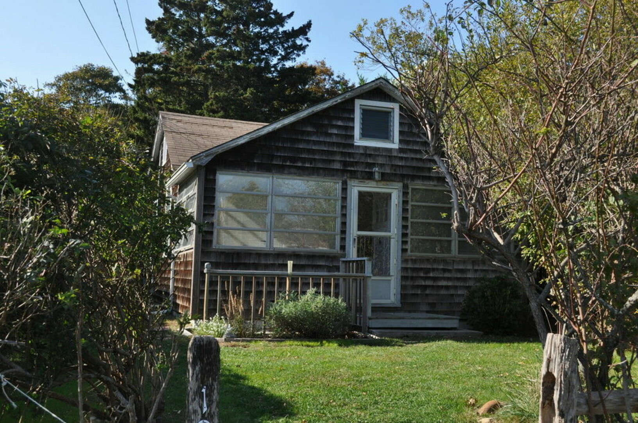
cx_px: 319
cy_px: 212
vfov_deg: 34.1
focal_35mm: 39
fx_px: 690
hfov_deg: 49.6
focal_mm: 26
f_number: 8
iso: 200
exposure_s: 1/250
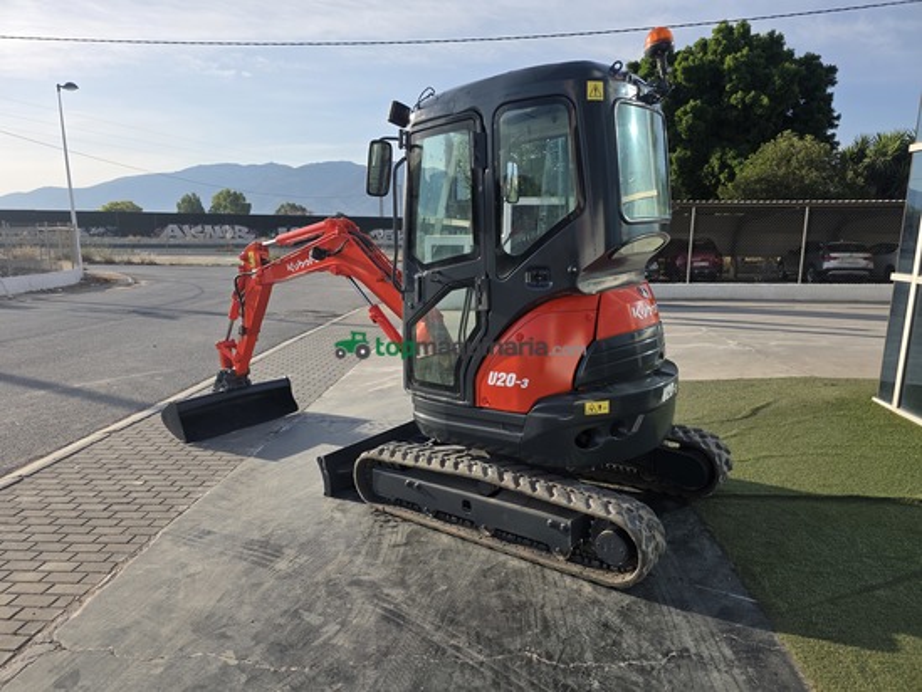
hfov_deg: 73.9
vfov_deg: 58.9
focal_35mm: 23
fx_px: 613
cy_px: 346
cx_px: 461
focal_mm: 6.3
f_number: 1.7
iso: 80
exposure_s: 1/3550
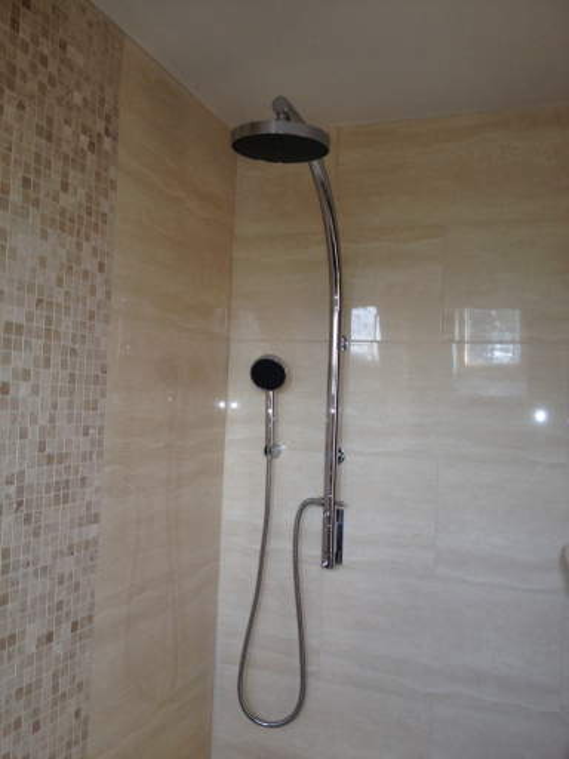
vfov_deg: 52.6
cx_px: 284
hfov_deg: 40.7
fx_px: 767
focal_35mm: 35
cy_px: 380
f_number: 2.4
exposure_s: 1/28
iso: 64
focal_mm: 4.28
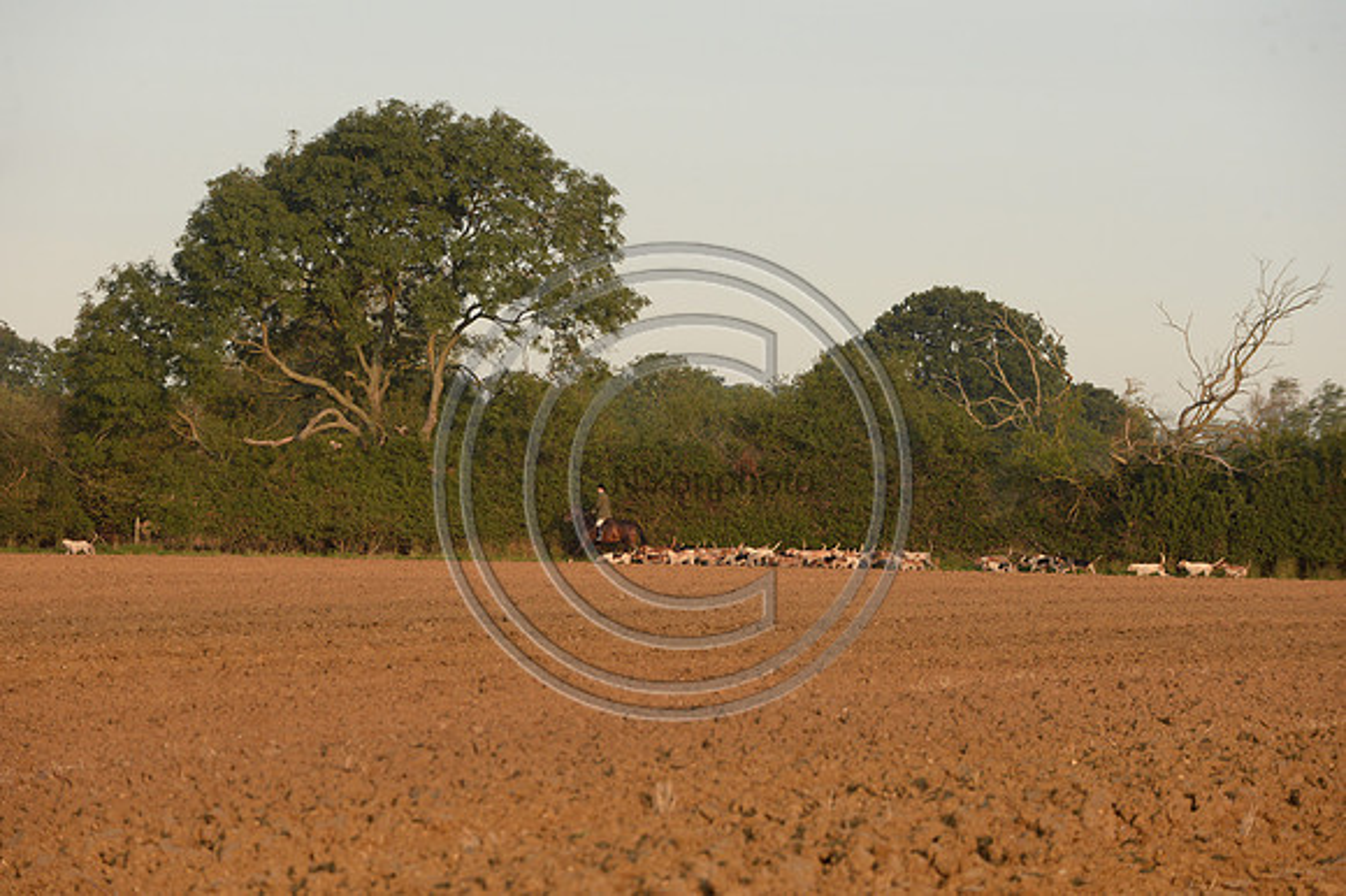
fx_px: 7473
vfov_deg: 6.9
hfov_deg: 10.3
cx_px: 673
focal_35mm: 200
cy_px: 448
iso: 1000
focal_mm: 200
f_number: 7.1
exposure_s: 1/1000
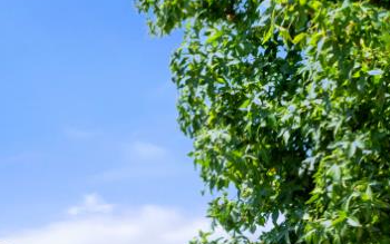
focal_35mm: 83
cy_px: 492
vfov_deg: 13.4
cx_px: -291
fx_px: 882
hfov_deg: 19.4
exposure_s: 1/80
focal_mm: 19
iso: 250
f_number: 9
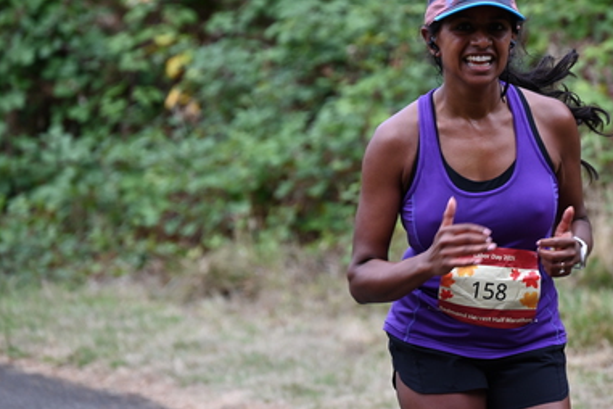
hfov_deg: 7.1
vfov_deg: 4.8
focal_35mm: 289
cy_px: 136
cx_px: 373
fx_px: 4921
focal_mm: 200
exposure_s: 1/320
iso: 400
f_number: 6.3
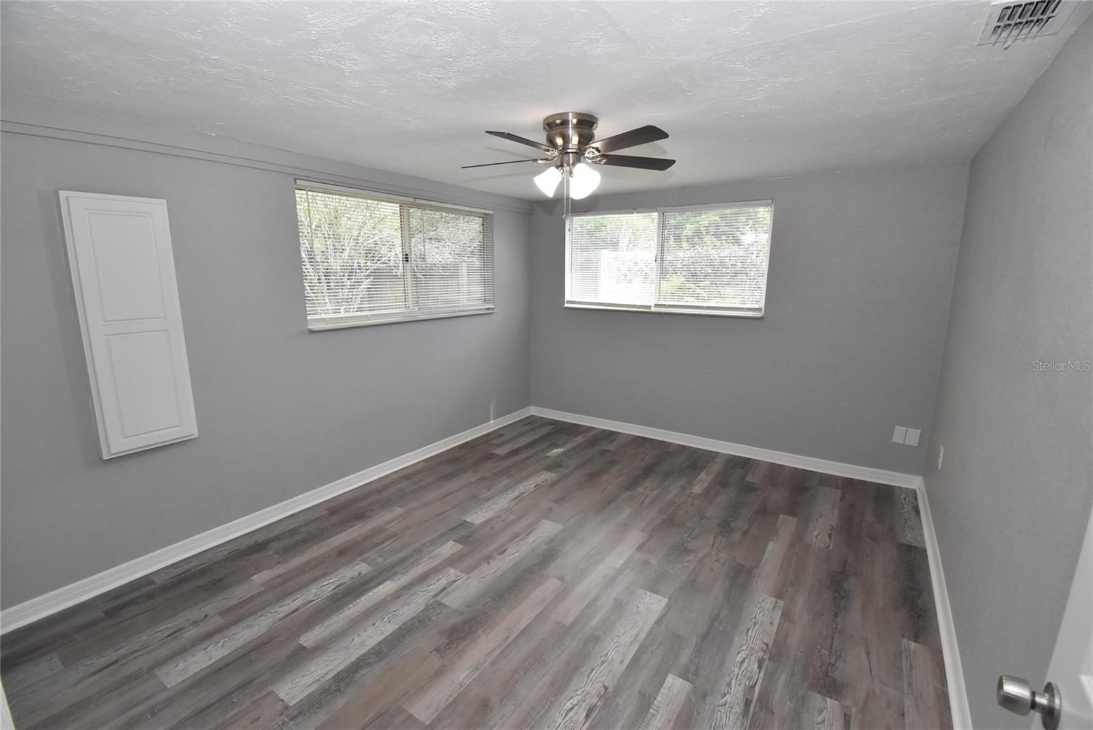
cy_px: 365
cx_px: 546
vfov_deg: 77.4
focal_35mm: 15
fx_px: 456
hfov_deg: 100.4
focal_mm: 10
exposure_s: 1/100
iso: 1600
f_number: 8
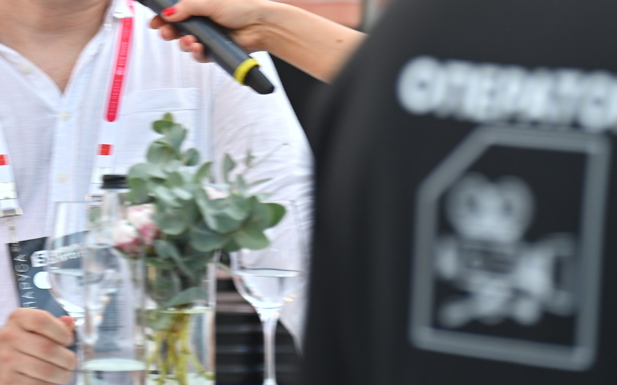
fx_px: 4254
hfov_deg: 8.3
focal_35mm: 253
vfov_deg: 5.2
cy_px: -14
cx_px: 68
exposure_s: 1/200
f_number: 2.7
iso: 100
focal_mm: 105
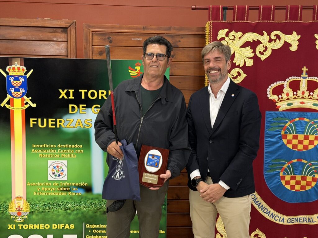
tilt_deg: -5.9
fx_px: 441
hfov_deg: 39.7
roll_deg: -1.4
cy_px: 119
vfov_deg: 30.3
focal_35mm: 48
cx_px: 159
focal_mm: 6.76
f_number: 1.78
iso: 640
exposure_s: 1/25
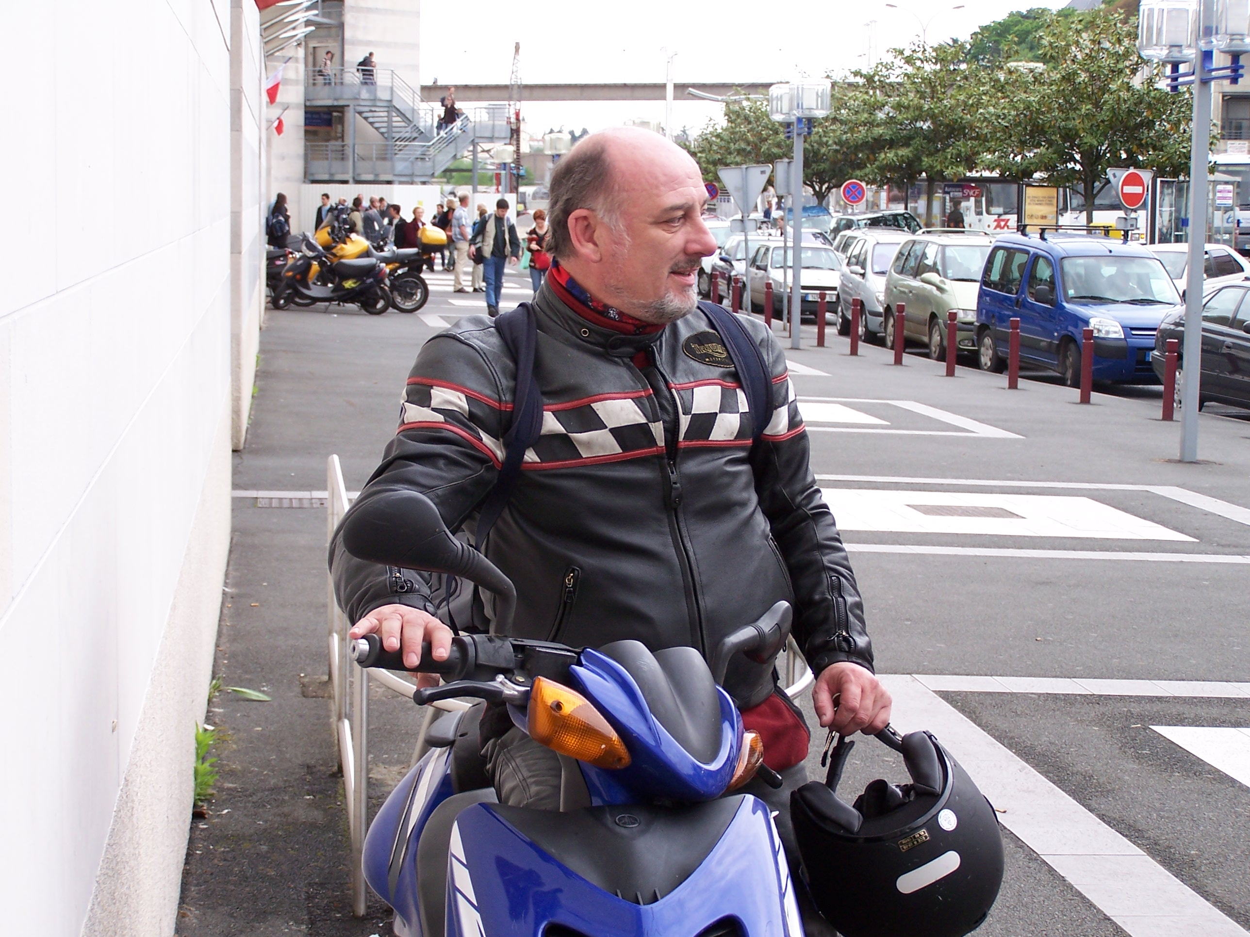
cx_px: 625
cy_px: 468
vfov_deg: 19.6
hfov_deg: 26.0
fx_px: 2708
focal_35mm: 75
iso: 80
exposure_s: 1/250
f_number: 3.2
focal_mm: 12.4
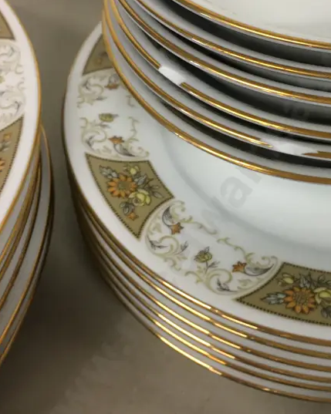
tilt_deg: -46.9
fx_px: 662
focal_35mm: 54
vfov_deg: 34.4
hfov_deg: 27.4
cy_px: 138
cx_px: 274
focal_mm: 4.15
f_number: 2.2
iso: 40
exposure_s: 1/17
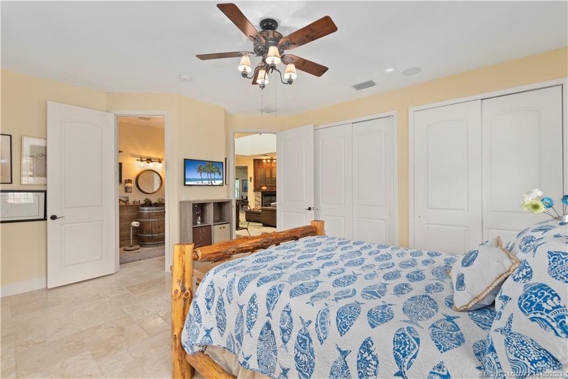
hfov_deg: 100.4
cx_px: 284
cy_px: 190
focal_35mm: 15
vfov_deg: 77.3
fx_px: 237
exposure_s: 1/1.67
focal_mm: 10
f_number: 8
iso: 320
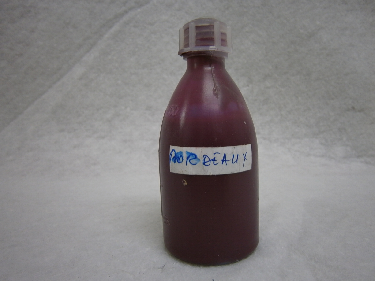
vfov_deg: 53.1
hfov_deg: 67.3
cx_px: 188
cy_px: 140
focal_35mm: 26
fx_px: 282
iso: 125
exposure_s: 1/25
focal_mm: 4.7
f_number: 2.8
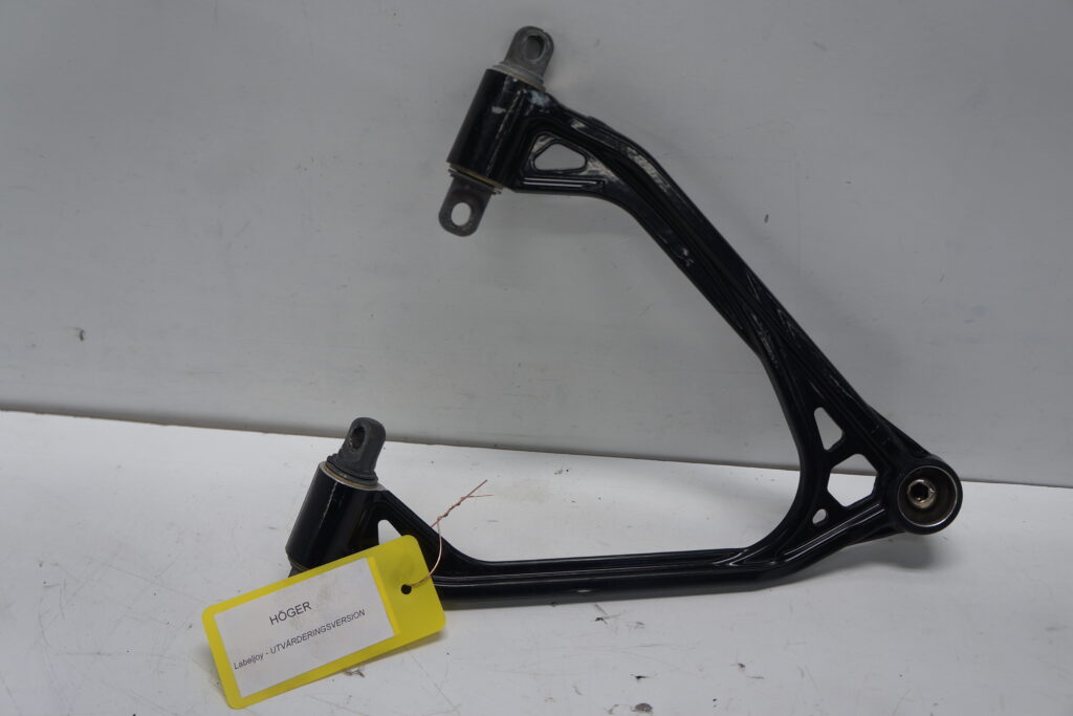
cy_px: 358
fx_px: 894
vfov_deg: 43.6
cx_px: 536
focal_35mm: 30
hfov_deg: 61.9
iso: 100
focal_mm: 20
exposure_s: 1/80
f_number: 4
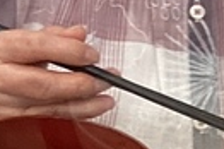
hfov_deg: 7.8
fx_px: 1529
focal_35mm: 246
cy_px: -75
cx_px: -318
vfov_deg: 5.5
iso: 64
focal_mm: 3.3
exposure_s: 1/50
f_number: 2.4
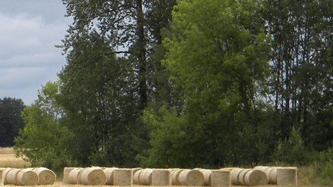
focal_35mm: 208
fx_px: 1836
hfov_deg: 10.3
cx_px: 38
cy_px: 176
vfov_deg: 5.8
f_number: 4.5
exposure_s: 1/350
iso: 80
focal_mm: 15.1
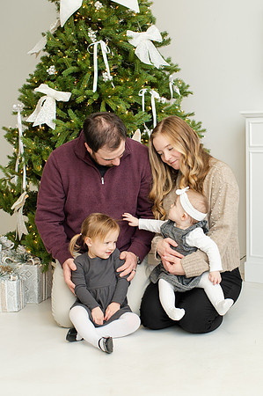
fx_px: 681
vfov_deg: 32.4
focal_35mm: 62
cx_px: 179
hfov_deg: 21.8
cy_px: 233
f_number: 3.5
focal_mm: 35
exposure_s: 1/200
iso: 220
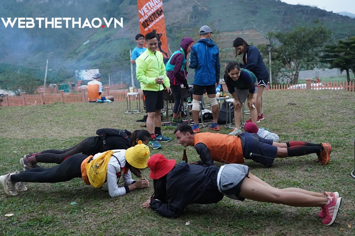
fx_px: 434
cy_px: 134
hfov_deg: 44.4
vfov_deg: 30.5
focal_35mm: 44
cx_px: 158
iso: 4000
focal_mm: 35
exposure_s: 1/800
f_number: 3.2
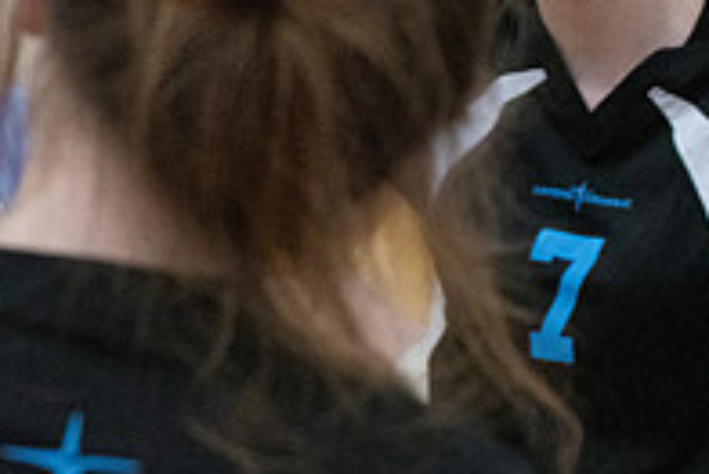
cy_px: 208
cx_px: -246
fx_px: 4375
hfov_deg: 9.1
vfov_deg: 6.2
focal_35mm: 222
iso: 6400
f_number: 4.5
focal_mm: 75
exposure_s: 1/1000
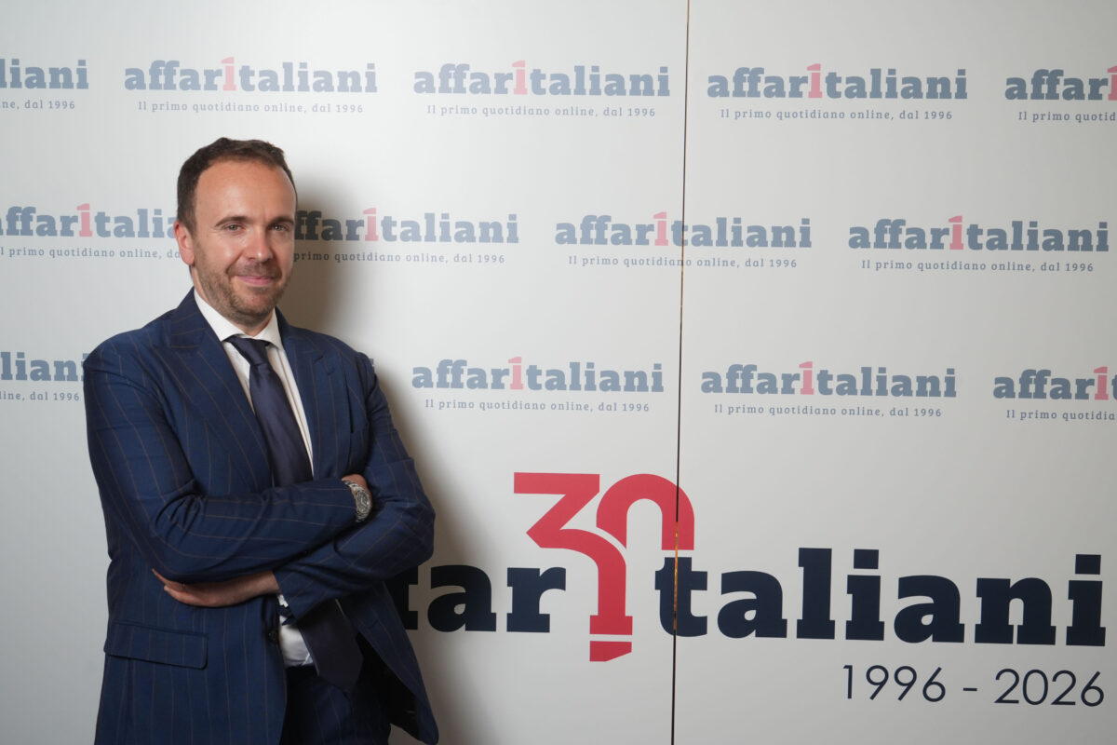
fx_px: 1396
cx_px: 558
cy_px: 372
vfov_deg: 29.9
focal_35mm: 45
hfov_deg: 43.6
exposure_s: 1/160
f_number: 6.3
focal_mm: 45
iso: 1600
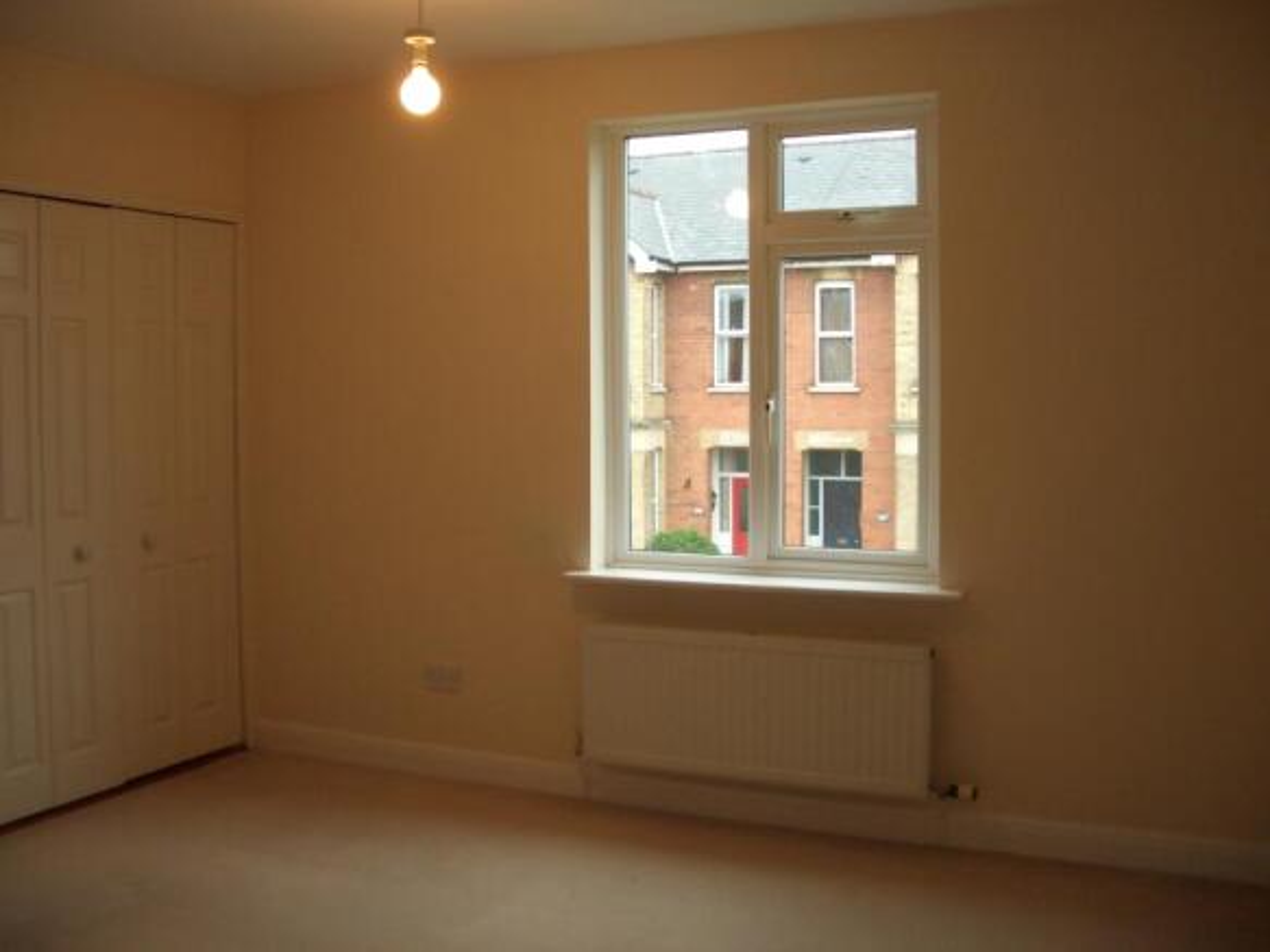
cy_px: 476
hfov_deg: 52.6
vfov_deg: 40.7
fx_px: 1284
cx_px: 635
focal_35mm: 35
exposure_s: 1/100
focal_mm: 5.8
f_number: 2.6
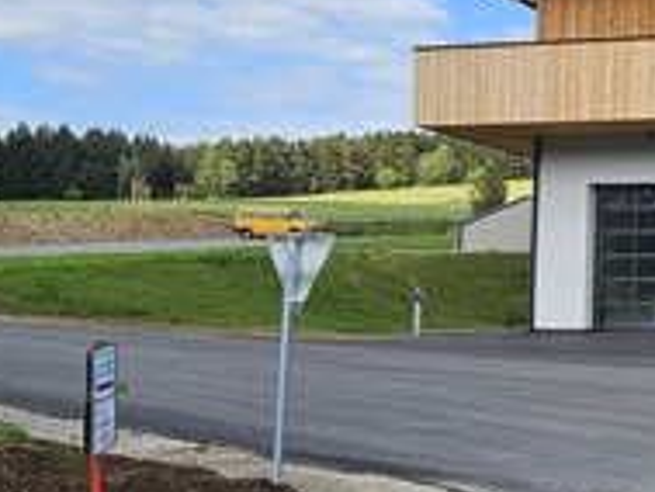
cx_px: 863
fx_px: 1041
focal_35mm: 55
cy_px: 218
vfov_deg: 26.6
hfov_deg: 28.4
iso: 50
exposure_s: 1/1864
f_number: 2.2
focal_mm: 2.2
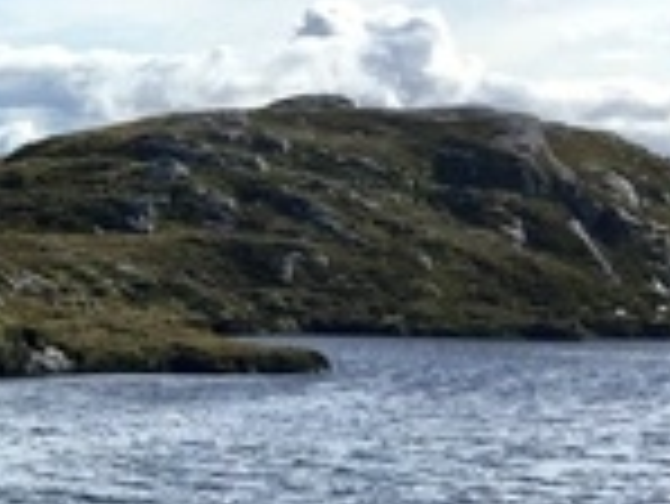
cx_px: -576
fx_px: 2266
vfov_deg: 12.7
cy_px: 346
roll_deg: -2.3
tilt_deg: -4.2
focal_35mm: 117
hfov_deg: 14.5
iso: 32
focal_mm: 4.15
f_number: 2.2
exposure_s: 1/2639
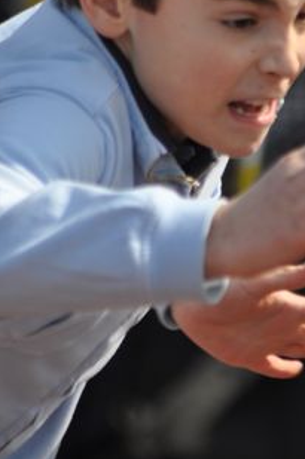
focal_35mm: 931
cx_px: 196
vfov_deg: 2.2
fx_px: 11871
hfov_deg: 1.5
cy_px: 146
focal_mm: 300
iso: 400
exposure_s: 1/1250
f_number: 5.6
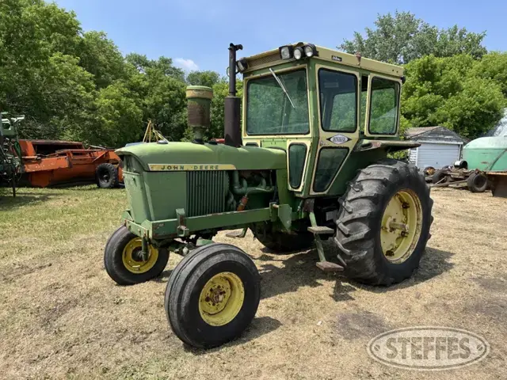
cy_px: 190
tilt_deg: -7.7
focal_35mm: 26
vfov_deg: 53.1
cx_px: 254
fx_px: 381
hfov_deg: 67.3
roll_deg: +0.8
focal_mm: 5.7
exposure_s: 1/2513
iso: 50
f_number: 1.5
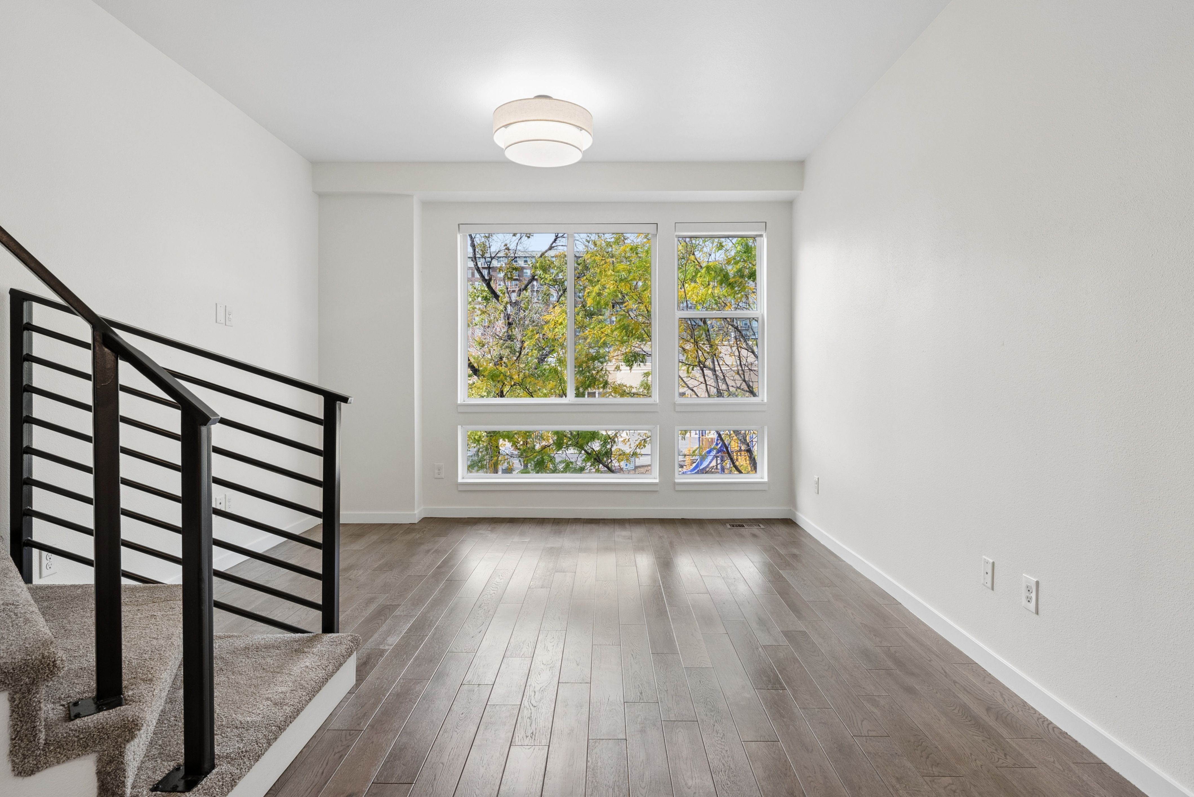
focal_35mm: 19
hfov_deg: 86.9
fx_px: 630
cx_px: 597
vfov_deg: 64.6
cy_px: 398
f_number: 8
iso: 640
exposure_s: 1/100
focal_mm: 19
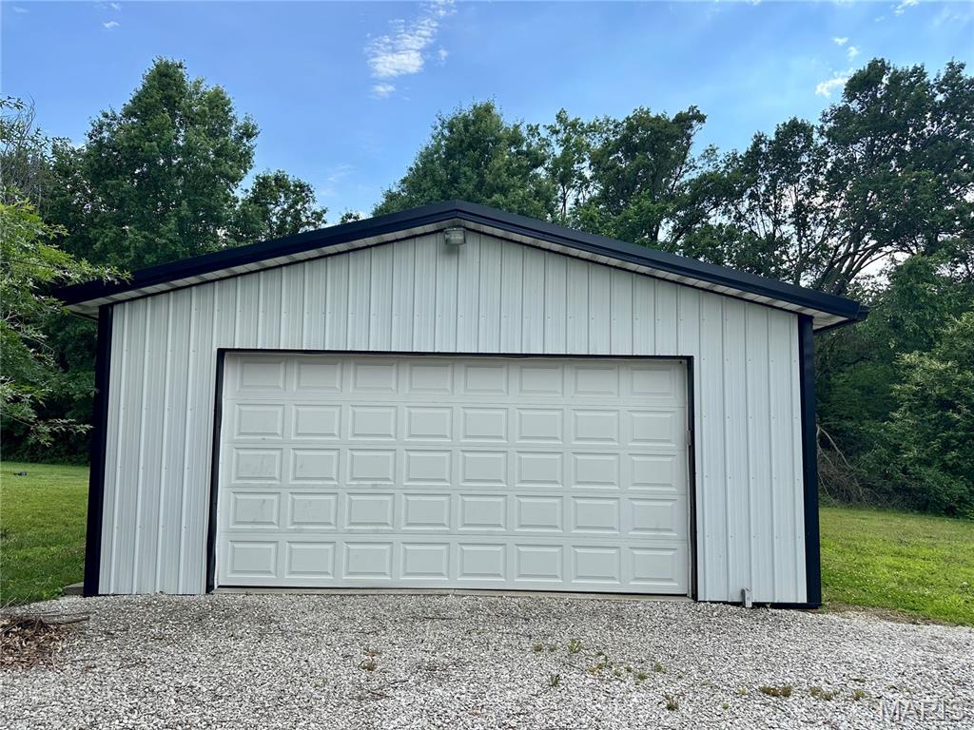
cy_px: 365
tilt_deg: +5.3
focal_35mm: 24
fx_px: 675
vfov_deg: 56.8
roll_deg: +0.1
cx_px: 487
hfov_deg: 71.6
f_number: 1.78
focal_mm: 6.86
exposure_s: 1/1812
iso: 80
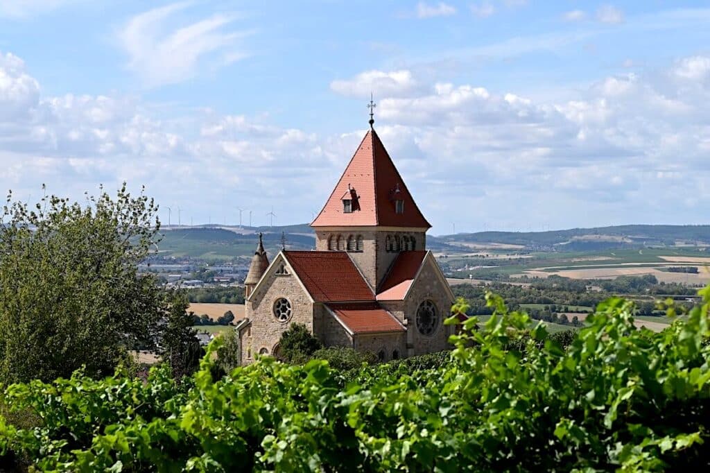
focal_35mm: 70
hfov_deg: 28.9
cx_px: 355
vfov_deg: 19.4
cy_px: 236
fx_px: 1380
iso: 50
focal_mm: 70
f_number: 7.1
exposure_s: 1/200
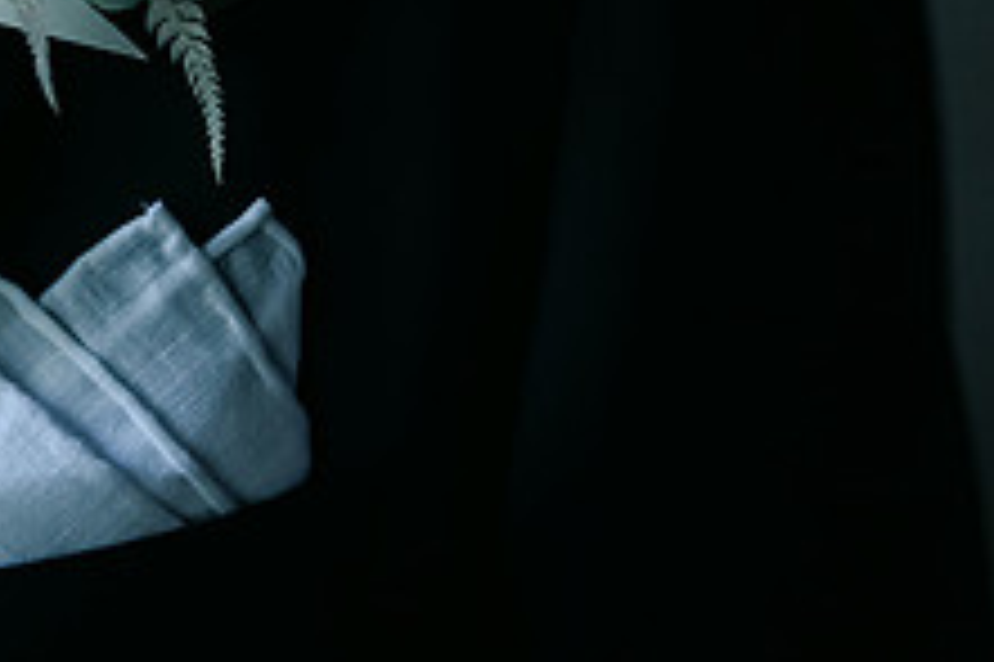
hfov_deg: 21.0
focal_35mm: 92
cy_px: -101
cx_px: -126
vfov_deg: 14.4
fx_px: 2538
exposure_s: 1/200
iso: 800
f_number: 3.2
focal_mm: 35
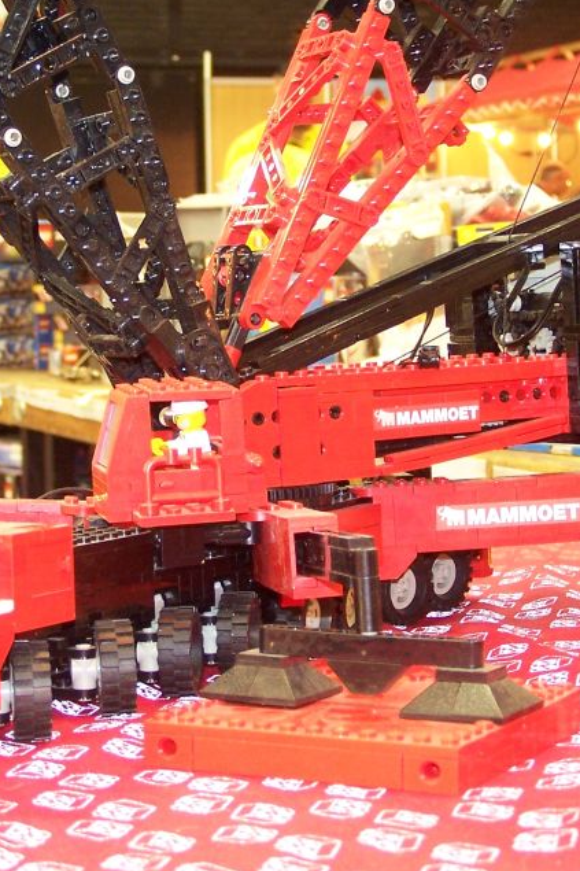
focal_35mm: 99
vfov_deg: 20.6
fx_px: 2394
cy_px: 368
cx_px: 273
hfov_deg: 13.8
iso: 140
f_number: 3.1
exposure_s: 1/2
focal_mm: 9.8
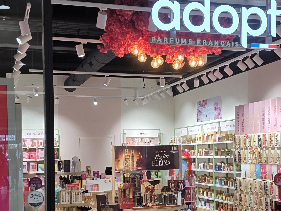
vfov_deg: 22.4
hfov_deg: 29.7
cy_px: 156
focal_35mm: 65
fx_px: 528
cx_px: 178
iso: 20
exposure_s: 1/100
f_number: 1.7
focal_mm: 6.3
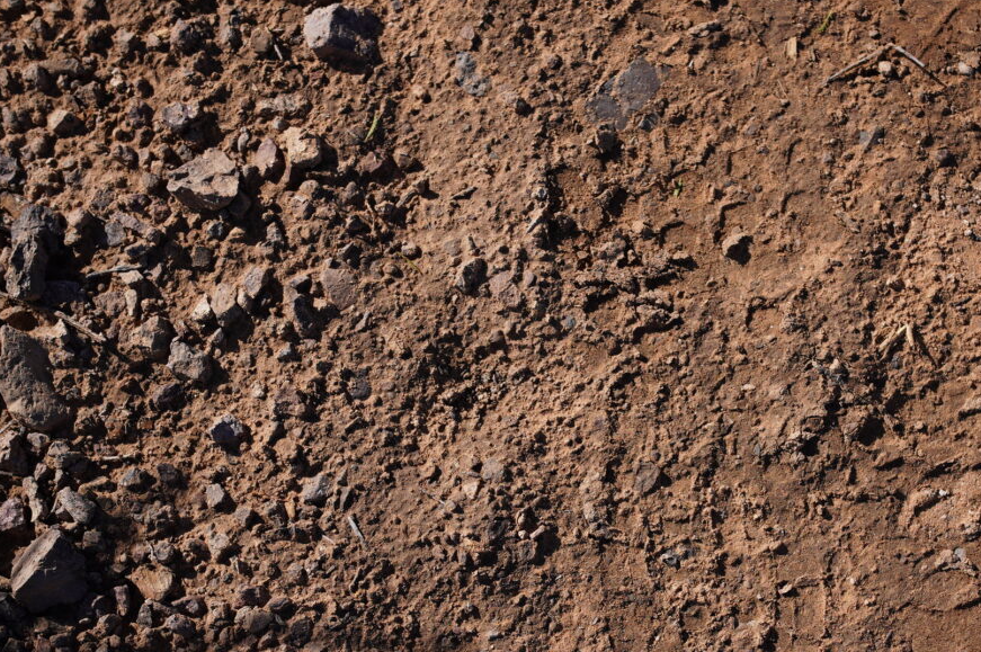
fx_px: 2666
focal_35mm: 98
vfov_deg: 13.9
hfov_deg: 20.8
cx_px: 675
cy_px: 467
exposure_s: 1/4000
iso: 100
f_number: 2
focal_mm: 35
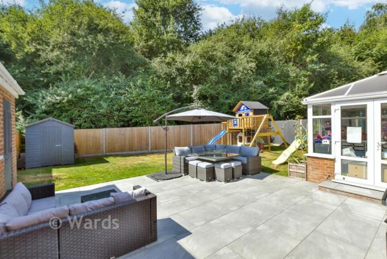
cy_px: 128
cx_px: 183
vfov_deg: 73.8
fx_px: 172
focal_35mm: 16
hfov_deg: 96.6
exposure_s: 1/320
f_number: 7.1
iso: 250
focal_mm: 10
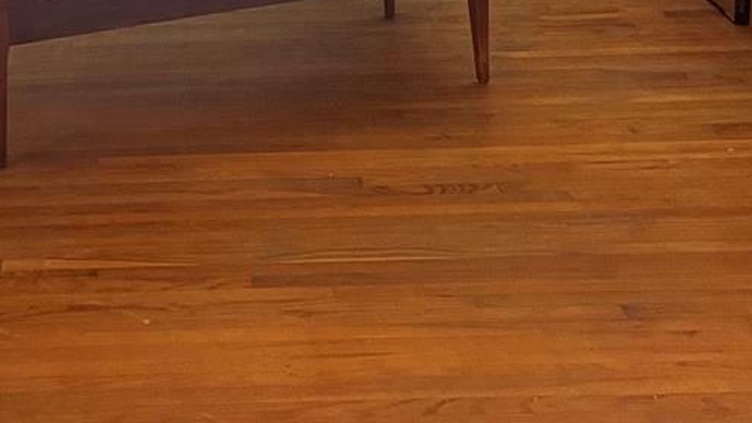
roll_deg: +2.1
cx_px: 150
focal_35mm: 68
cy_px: -203
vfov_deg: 16.3
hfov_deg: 30.3
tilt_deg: -10.5
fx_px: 1356
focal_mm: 5.7
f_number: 1.5
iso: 160
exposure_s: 1/60
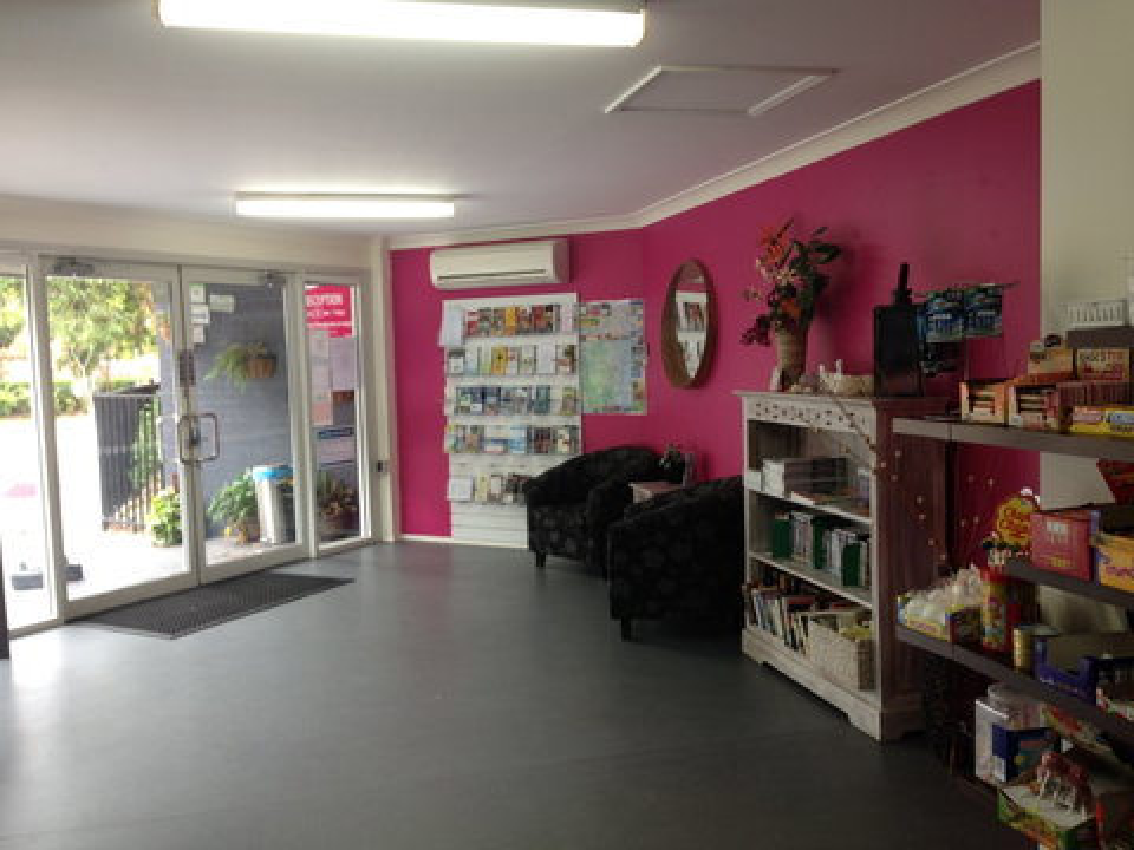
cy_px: 425
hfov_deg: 55.4
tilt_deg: -3.1
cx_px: 567
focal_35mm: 33
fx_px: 1081
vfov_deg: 42.9
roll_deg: +1.4
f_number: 2.4
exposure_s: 1/30
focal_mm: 4.12
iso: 50
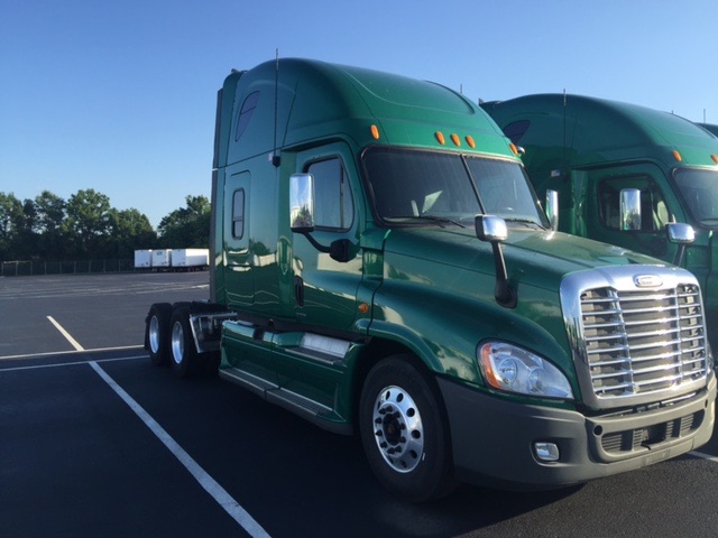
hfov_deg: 61.7
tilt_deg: -1.3
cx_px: 359
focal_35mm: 29
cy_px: 269
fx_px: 602
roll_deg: +0.7
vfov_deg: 48.2
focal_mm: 4.15
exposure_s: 1/942
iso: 32
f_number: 2.2
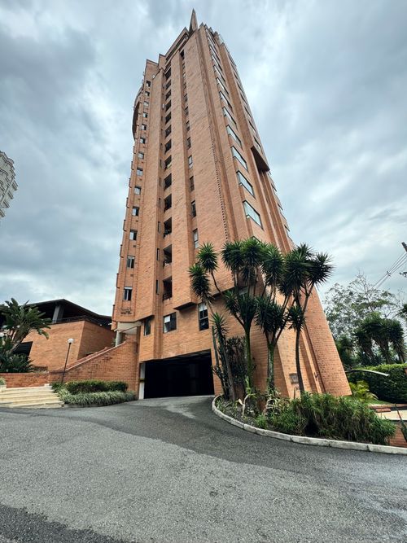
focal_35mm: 14
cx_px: 204
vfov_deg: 102.1
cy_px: 272
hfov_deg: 85.7
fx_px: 220
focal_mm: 2.22
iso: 40
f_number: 2.2
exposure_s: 1/320
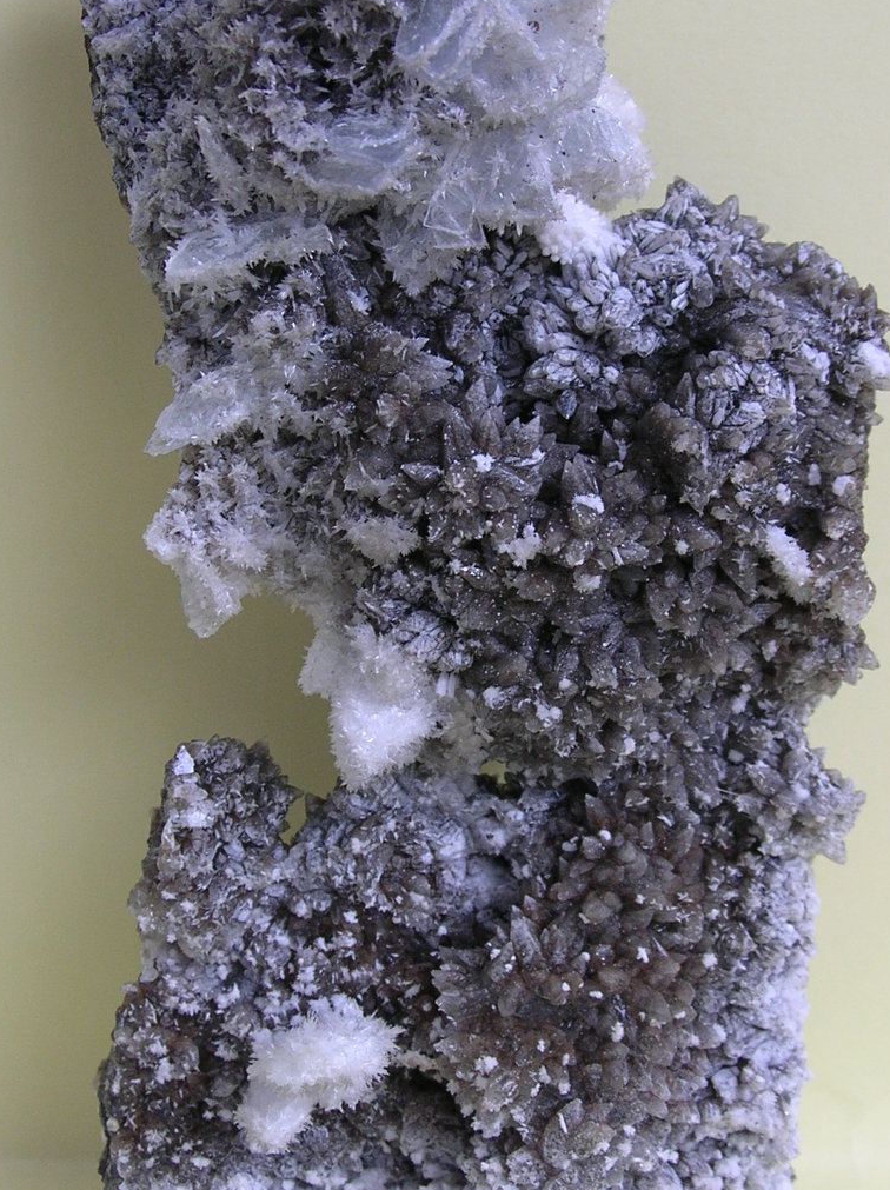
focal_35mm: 57
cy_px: 614
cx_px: 424
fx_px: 1958
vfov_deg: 33.8
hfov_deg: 25.6
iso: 50
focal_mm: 6
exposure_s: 1/69.8
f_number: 2.7
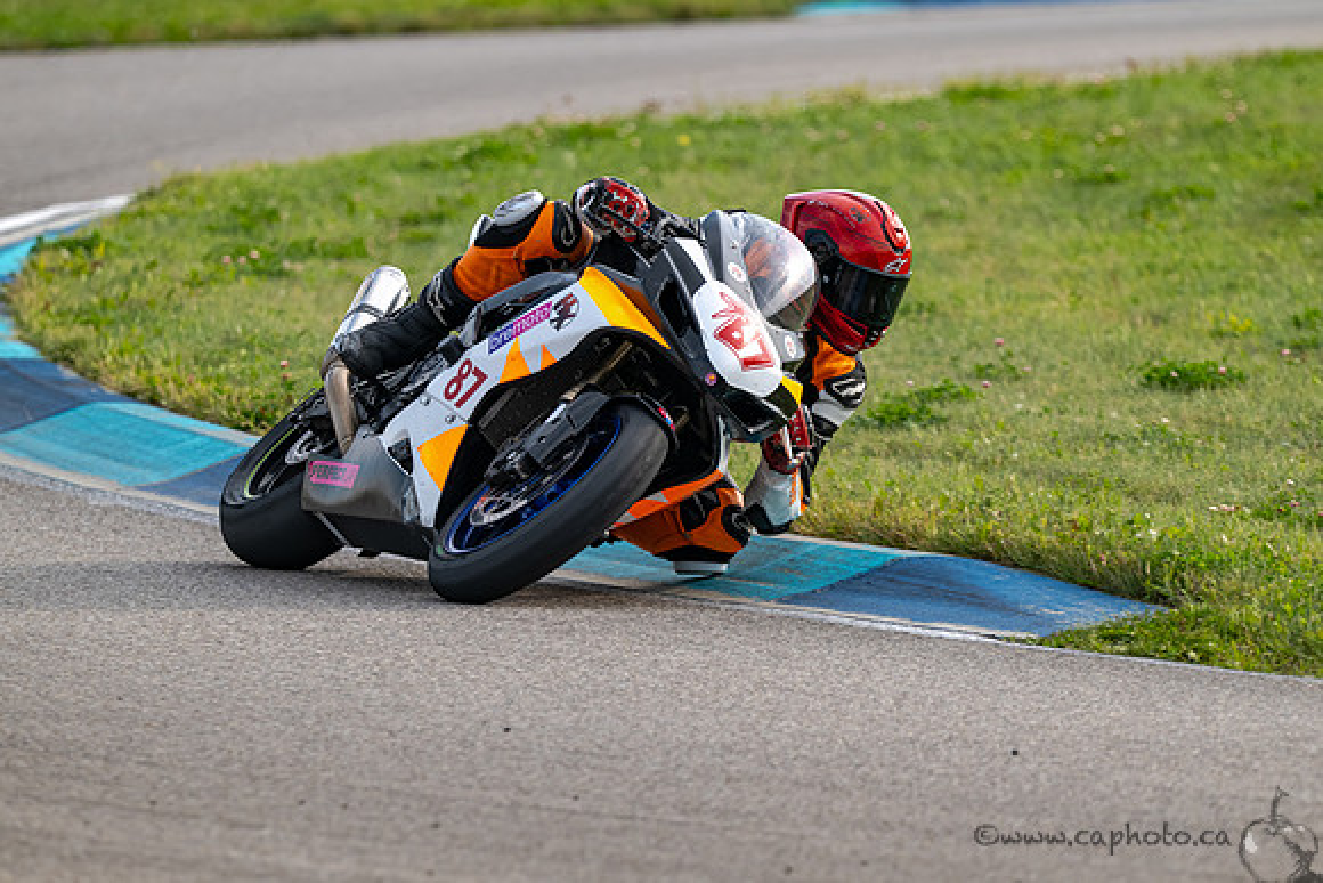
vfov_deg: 2.9
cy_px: 379
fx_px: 17734
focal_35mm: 482
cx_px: 639
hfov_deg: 4.3
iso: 400
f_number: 6
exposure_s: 1/1250
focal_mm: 400
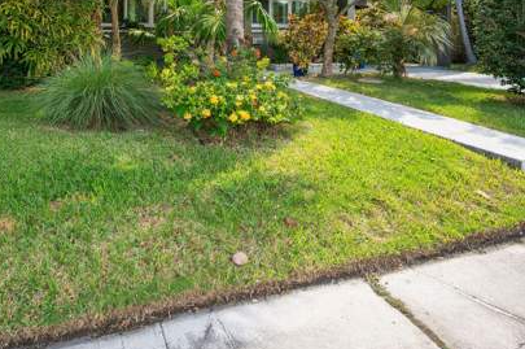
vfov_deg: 42.1
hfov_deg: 65.0
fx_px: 408
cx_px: 215
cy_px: 27
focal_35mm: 28
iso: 250
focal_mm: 14
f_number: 8
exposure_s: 1/200
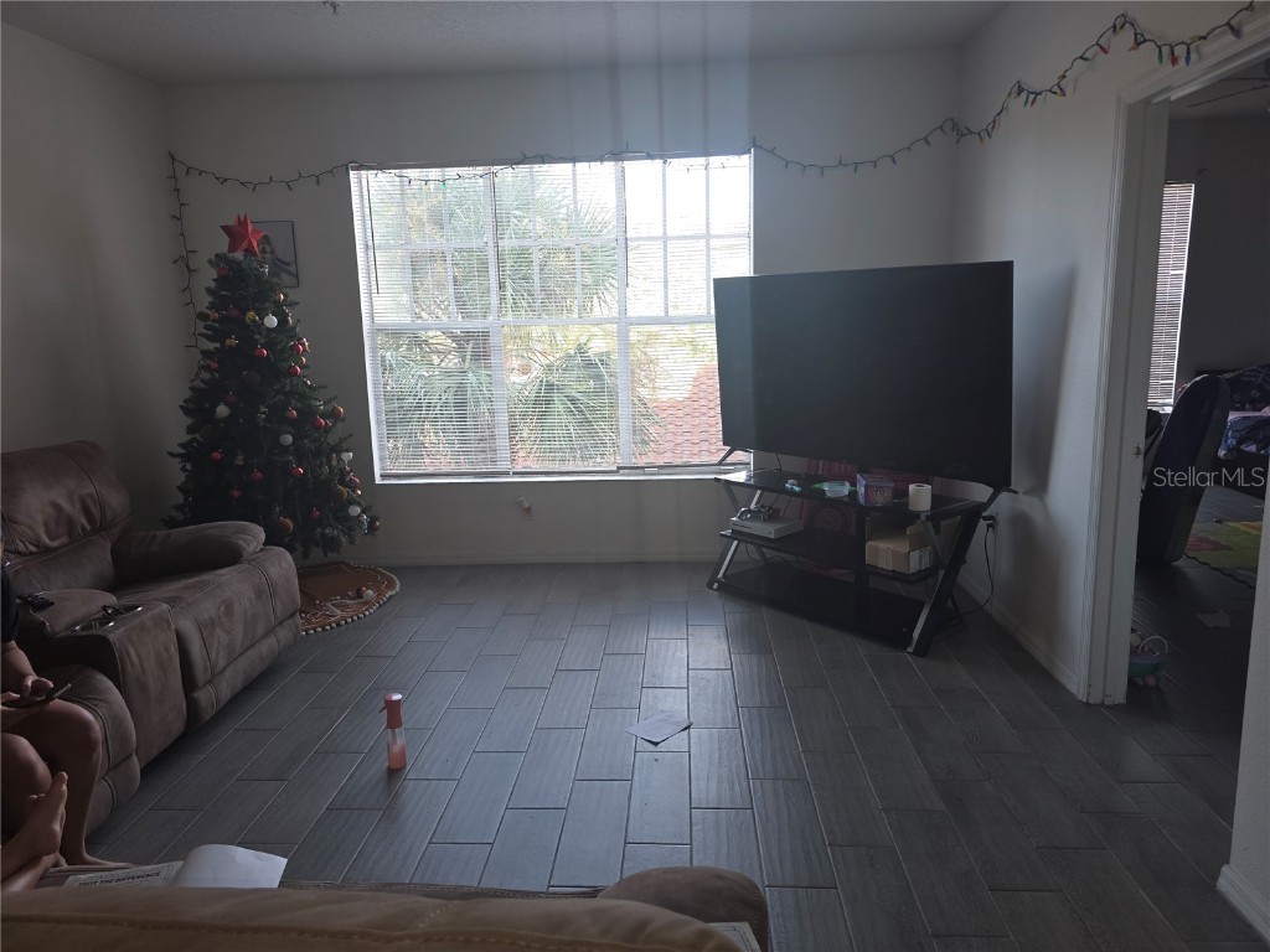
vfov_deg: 58.9
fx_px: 844
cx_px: 635
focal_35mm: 23
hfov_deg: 73.9
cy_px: 476
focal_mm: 6.3
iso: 40
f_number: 1.7
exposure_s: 1/50
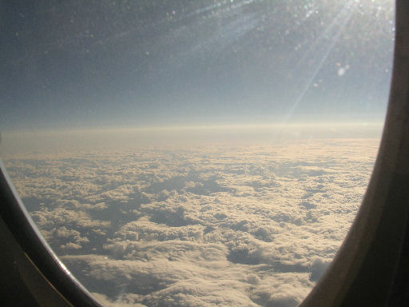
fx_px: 449
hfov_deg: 49.0
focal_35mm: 38
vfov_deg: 37.7
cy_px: 154
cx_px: 204
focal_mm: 5.8
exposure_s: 1/582
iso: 50
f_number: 5.6
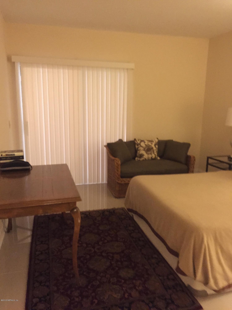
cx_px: 116
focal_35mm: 29
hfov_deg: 48.2
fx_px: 259
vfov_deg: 61.7
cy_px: 155
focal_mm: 4.15
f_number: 2.2
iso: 320
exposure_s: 1/15
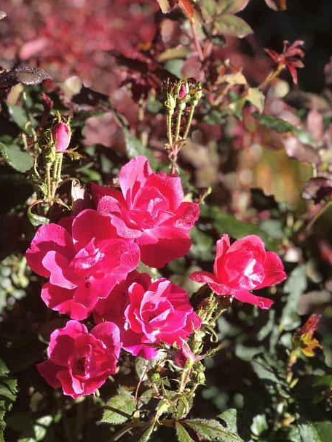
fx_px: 767
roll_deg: -3.6
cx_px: 172
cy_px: 232
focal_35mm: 60
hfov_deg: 24.4
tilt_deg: -41.5
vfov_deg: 32.2
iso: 20
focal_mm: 6.6
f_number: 2.8
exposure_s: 1/120
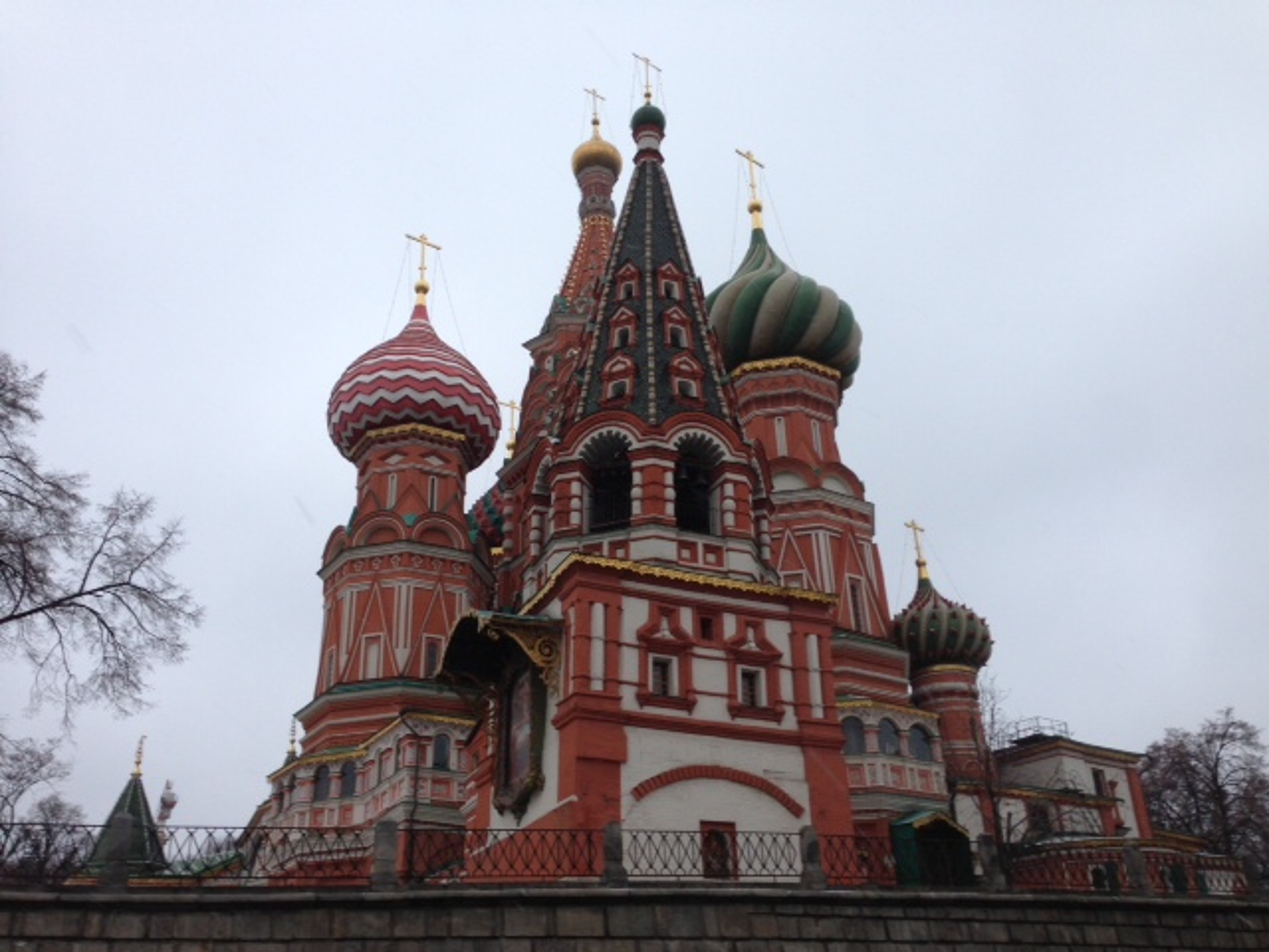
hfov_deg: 55.4
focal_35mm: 33
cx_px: 634
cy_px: 476
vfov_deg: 42.9
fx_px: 1210
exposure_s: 1/40
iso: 50
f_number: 2.4
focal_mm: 4.13
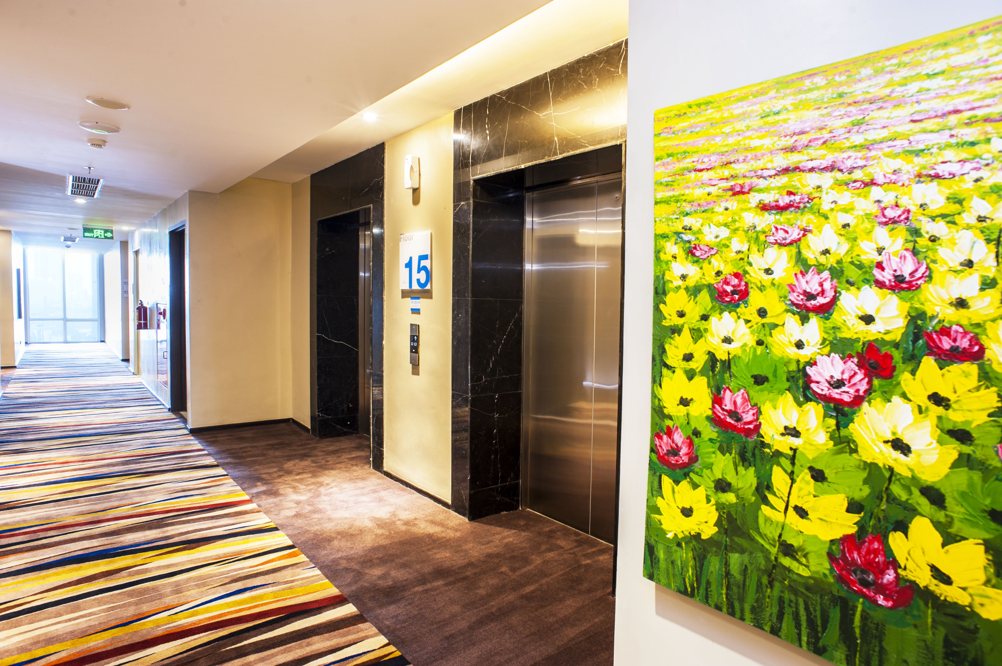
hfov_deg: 84.0
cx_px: 501
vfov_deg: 61.9
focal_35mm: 20
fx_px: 556
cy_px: 333
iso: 200
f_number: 10
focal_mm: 20
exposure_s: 5
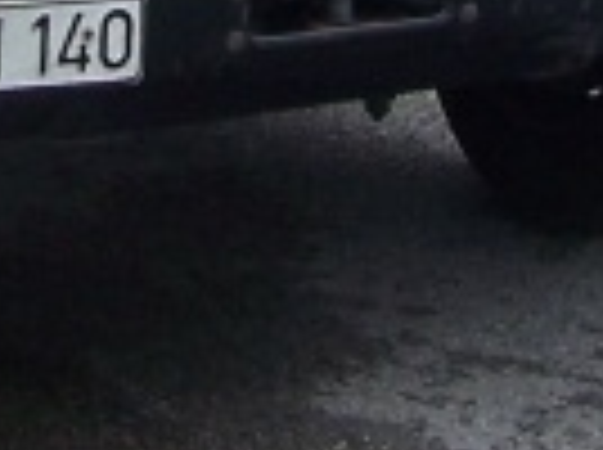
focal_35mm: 203
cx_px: 72
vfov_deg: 6.9
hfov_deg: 9.7
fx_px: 3530
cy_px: -634
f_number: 5.6
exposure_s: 1/250
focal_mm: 5.6
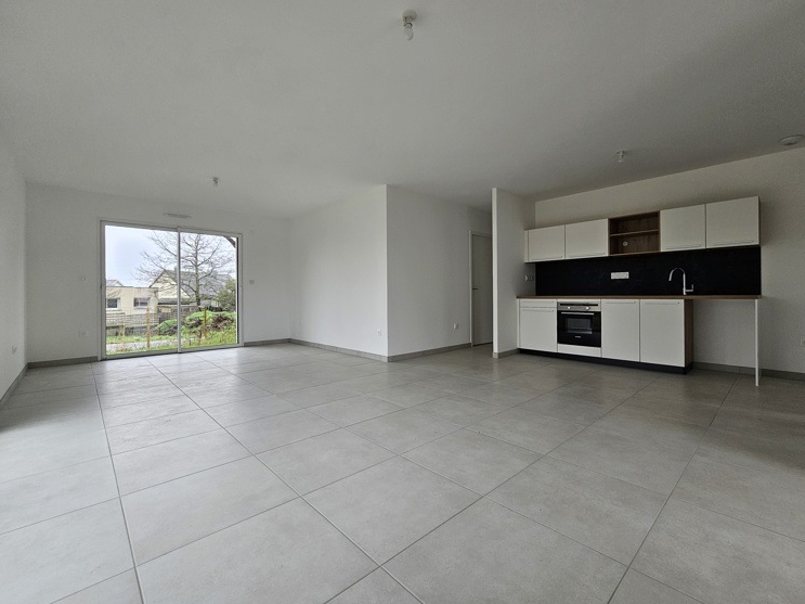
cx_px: 423
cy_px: 294
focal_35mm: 14
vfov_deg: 85.6
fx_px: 326
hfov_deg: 102.0
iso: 64
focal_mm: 2.2
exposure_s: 1/100
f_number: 2.2
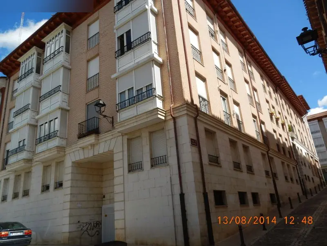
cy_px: 123
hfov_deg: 69.4
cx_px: 164
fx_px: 236
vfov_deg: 54.9
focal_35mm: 25
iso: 125
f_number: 3.2
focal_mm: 4.5
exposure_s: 1/1600
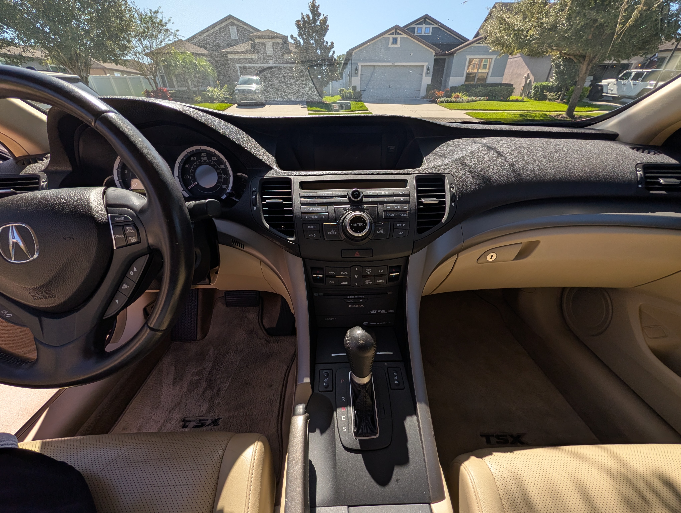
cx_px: 340
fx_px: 236
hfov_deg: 110.5
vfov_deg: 94.6
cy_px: 256
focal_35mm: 12
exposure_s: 1/1887
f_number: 1.7
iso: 64
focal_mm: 2.02
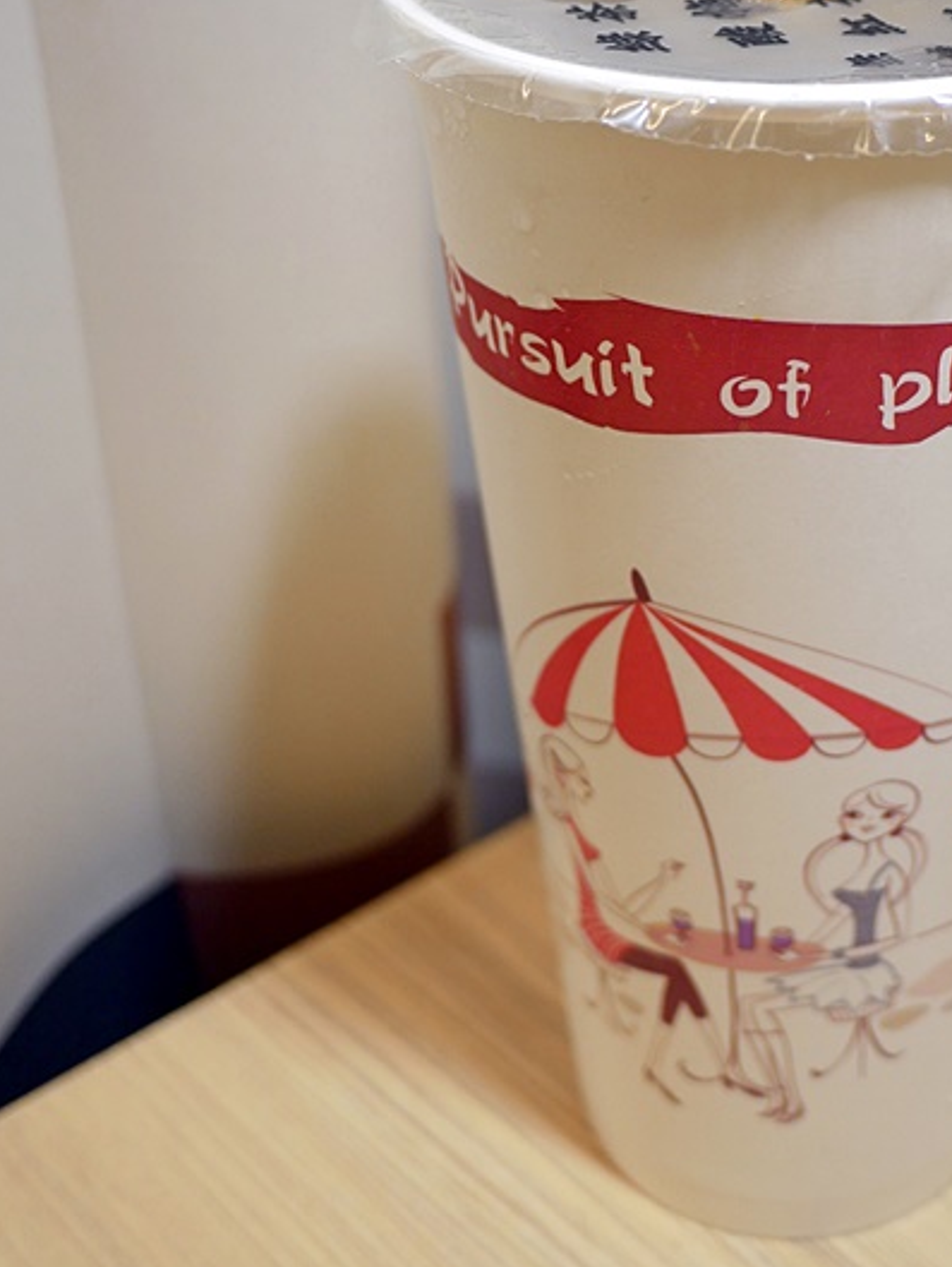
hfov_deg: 26.8
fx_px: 1940
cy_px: 362
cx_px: 809
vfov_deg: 35.6
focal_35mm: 53
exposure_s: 1/60
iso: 200
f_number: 2.5
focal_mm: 14
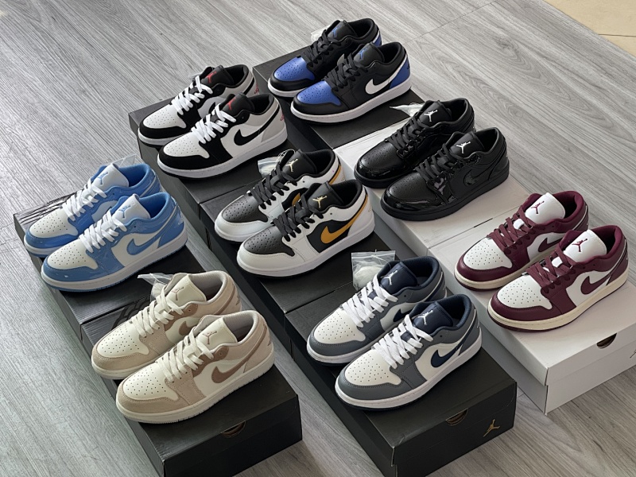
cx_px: 318
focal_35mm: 64
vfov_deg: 22.9
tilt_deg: -43.8
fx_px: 1176
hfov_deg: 30.3
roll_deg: +3.8
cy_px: 238
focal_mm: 7.5
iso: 64
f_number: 2.2
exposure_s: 1/121
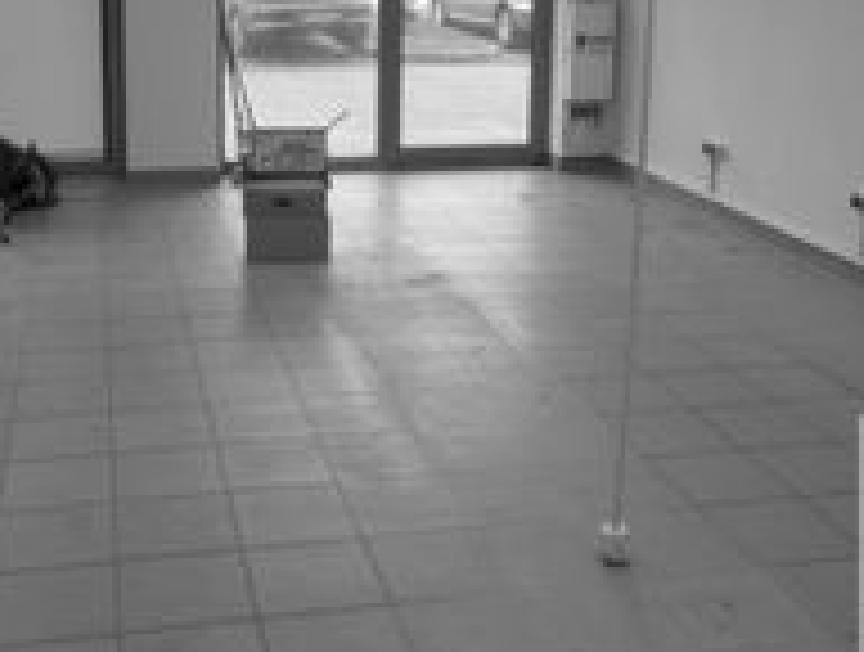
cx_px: 322
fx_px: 1126
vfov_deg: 31.1
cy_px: 90
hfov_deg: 41.7
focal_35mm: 45
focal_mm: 4.1
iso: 100
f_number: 2.8
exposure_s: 1/30
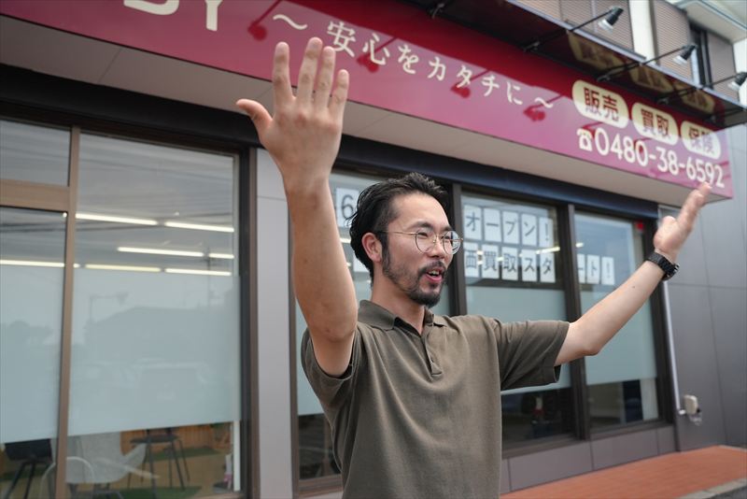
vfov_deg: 43.1
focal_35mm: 30
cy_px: 250
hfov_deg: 61.2
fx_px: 631
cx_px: 374
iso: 1250
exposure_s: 1/160
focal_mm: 30.4
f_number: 4
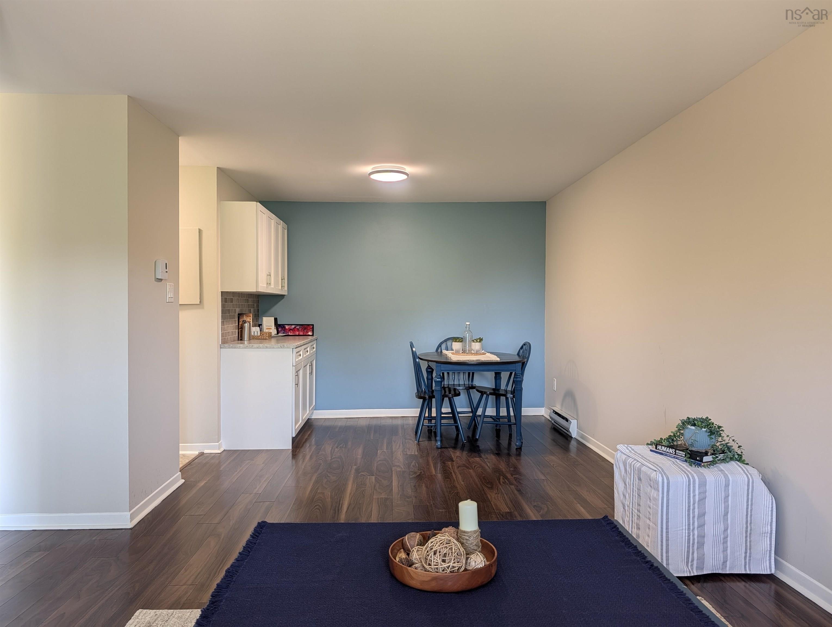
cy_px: 314
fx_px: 578
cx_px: 416
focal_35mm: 24
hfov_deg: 71.5
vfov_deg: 56.9
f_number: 1.68
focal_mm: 6.9
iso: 26
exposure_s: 1/187
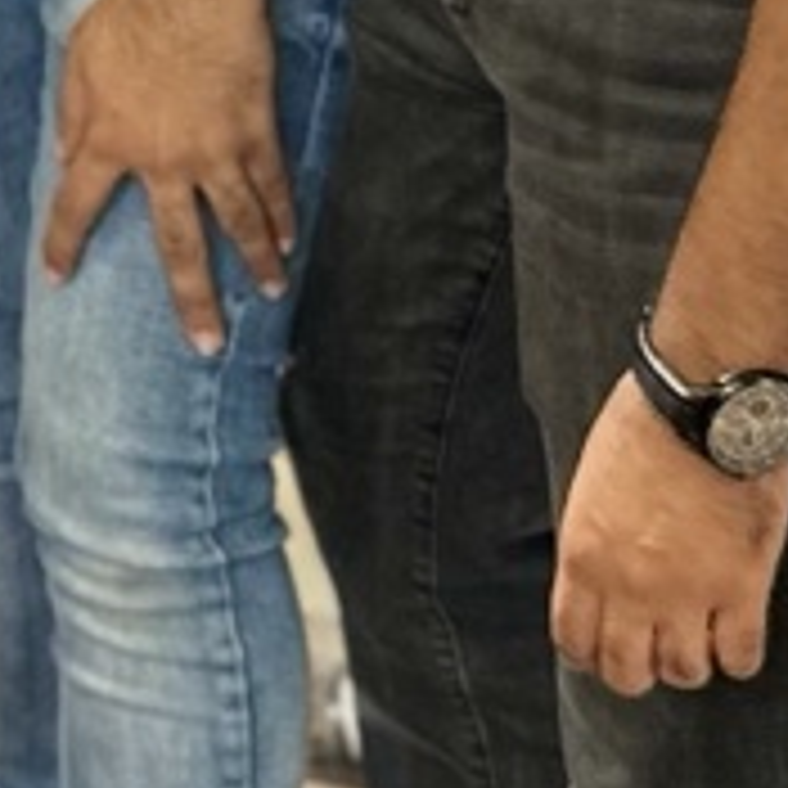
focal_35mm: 182
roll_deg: -3.5
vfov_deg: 9.2
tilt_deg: -11.2
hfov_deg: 9.0
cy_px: -543
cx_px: -869
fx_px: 4687
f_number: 1.78
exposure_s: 1/136
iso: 100
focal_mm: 6.86
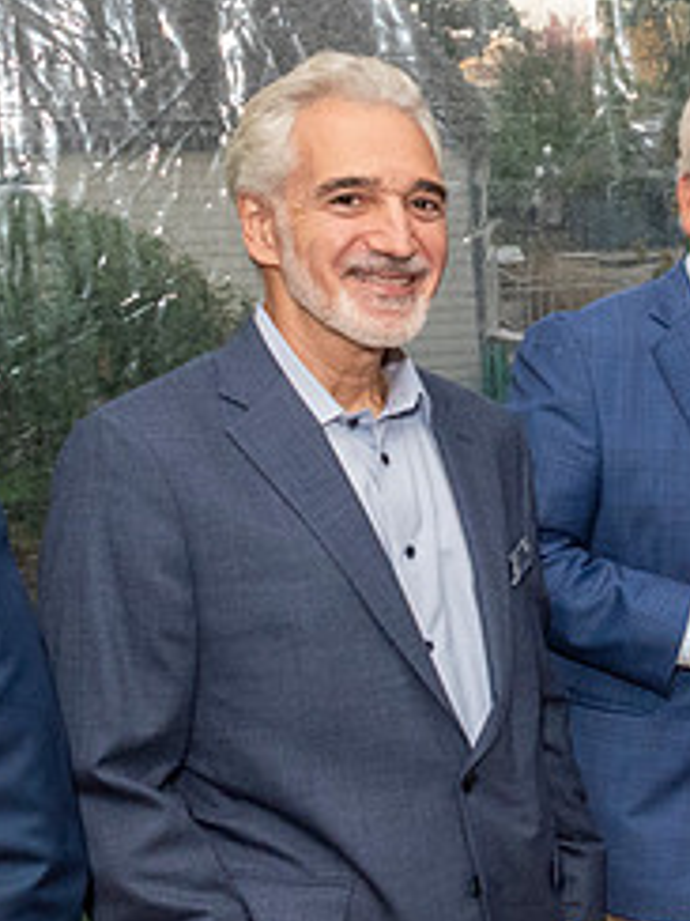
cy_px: 455
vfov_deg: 30.3
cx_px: 1041
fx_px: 1701
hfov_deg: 19.8
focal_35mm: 64
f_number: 16
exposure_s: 1/100
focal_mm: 18
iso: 3200
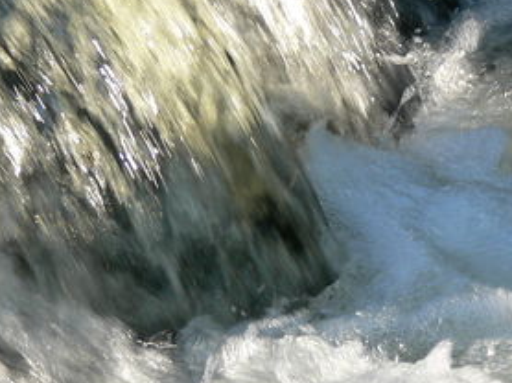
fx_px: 7758
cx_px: 166
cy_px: -21
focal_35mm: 525
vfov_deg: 2.8
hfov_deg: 3.8
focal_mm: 34.2
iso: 80
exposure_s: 1/100
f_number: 4
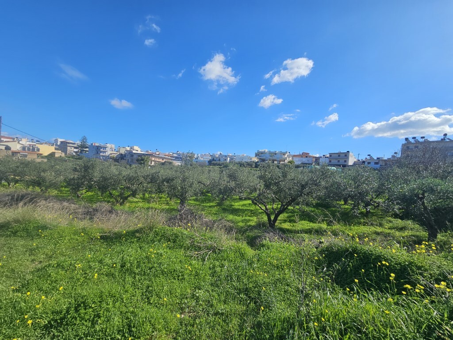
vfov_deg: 89.9
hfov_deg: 106.2
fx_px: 170
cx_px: 226
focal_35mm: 13
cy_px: 170
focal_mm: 2.2
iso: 50
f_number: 2.2
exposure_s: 1/2782
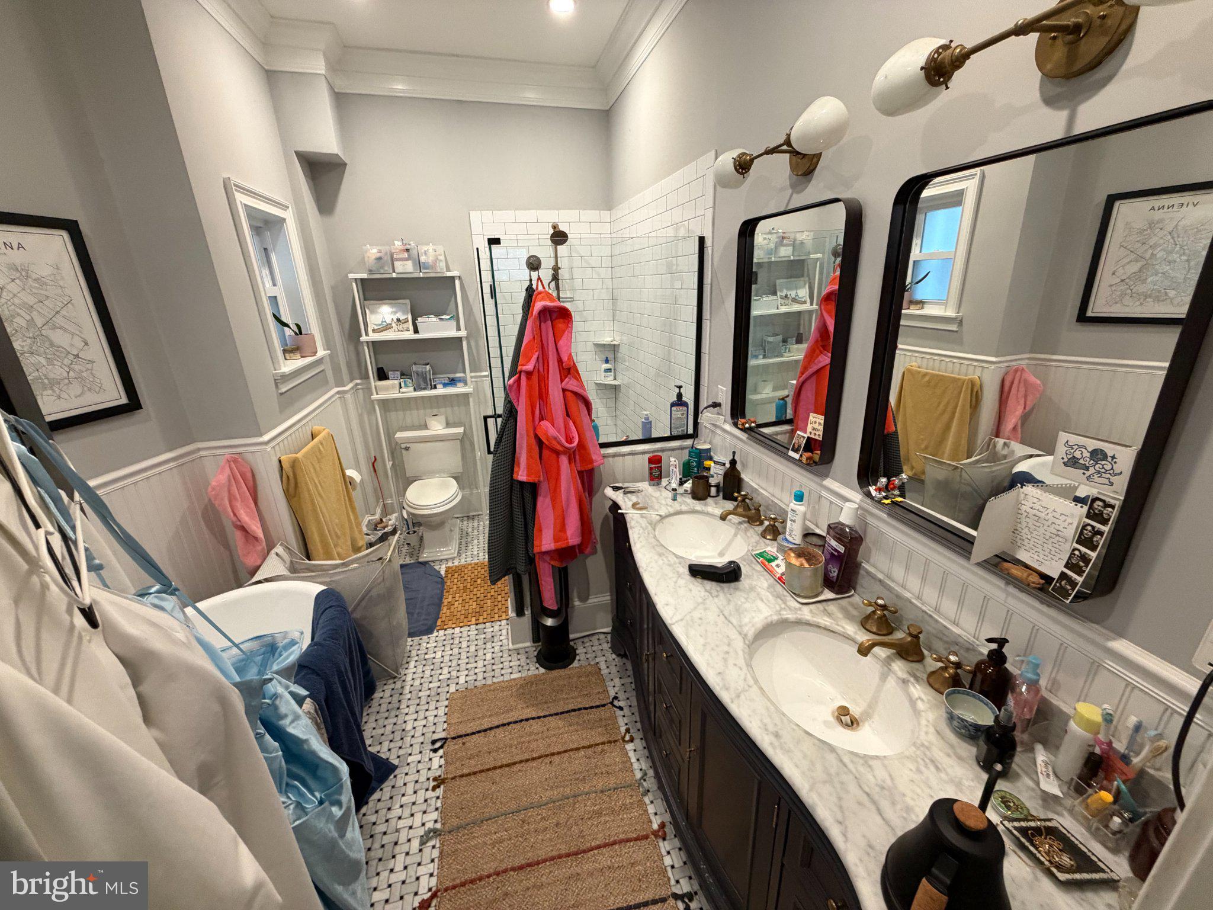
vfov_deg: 85.7
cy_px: 455
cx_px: 606
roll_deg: +2.3
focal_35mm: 14
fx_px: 491
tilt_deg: -19.3
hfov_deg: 102.1
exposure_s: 1/60
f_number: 2.2
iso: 320
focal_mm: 2.22
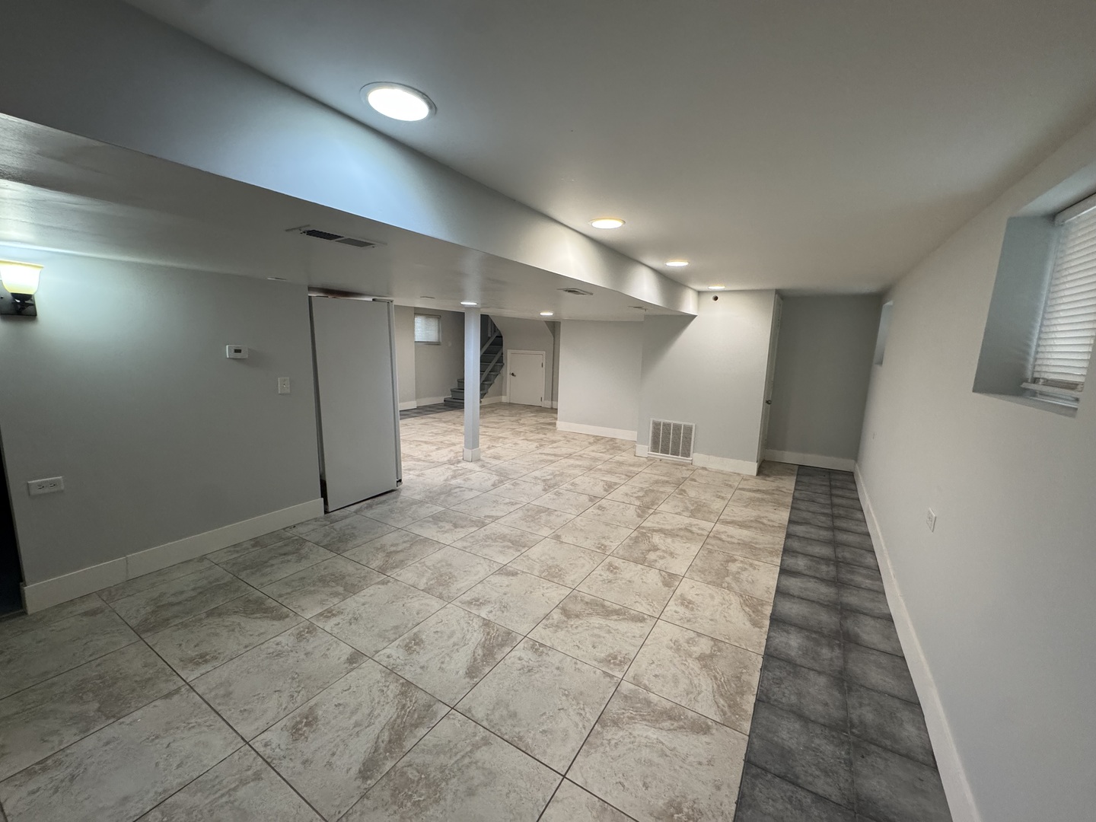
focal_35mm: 14
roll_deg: -1.2
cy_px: 411
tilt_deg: -8.6
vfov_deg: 85.7
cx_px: 548
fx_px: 443
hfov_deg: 102.1
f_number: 2.2
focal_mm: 2.22
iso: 320
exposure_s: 1/120
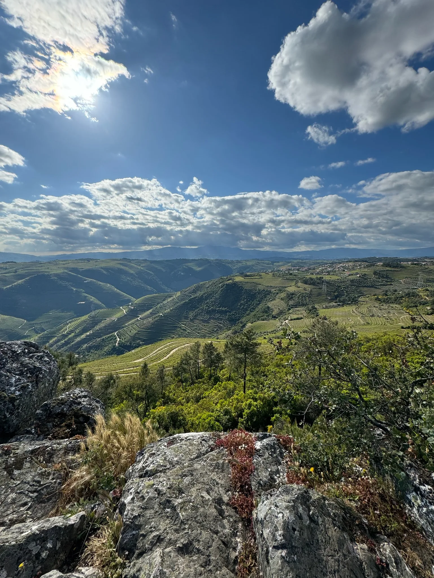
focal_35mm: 14
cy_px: 289
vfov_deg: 102.1
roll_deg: +0.3
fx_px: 234
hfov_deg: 85.7
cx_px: 217
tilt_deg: -7.0
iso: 50
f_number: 2.2
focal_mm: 2.22
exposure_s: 1/2874
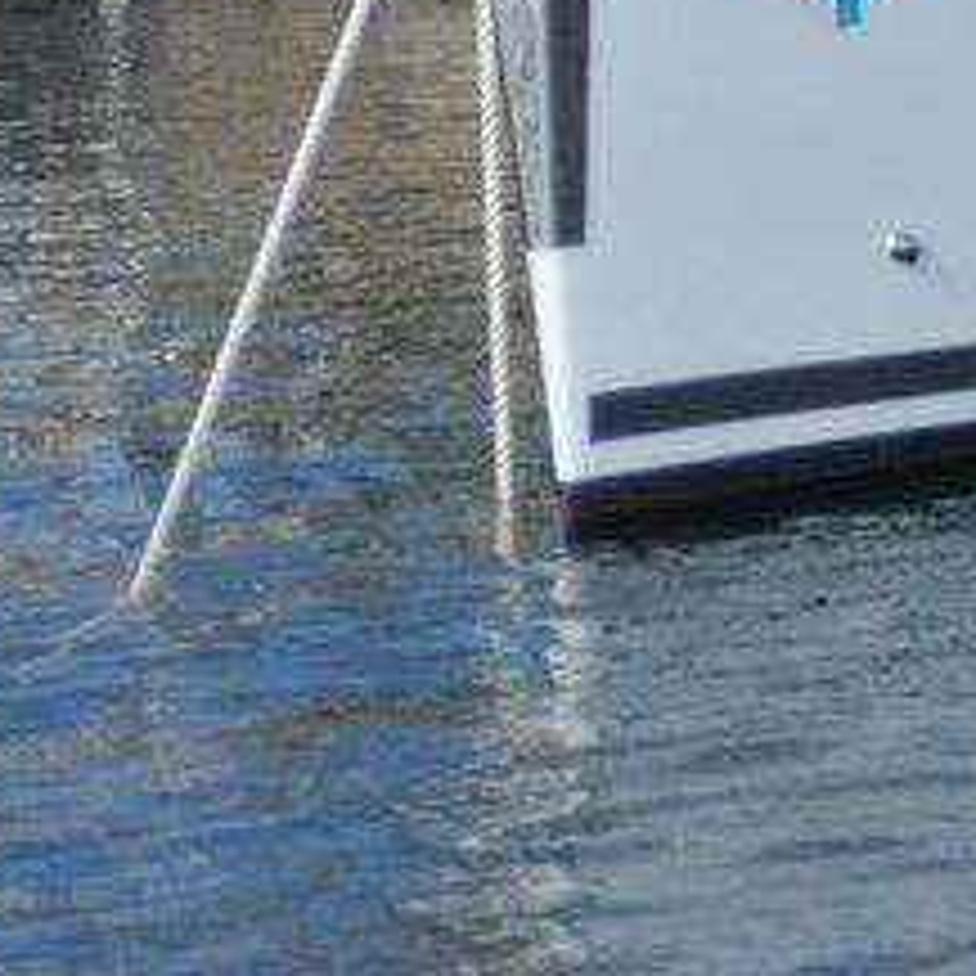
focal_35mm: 341
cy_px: -551
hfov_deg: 5.1
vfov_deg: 5.1
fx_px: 10878
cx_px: 1588
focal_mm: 85
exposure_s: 1/1600
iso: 200
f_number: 4.5
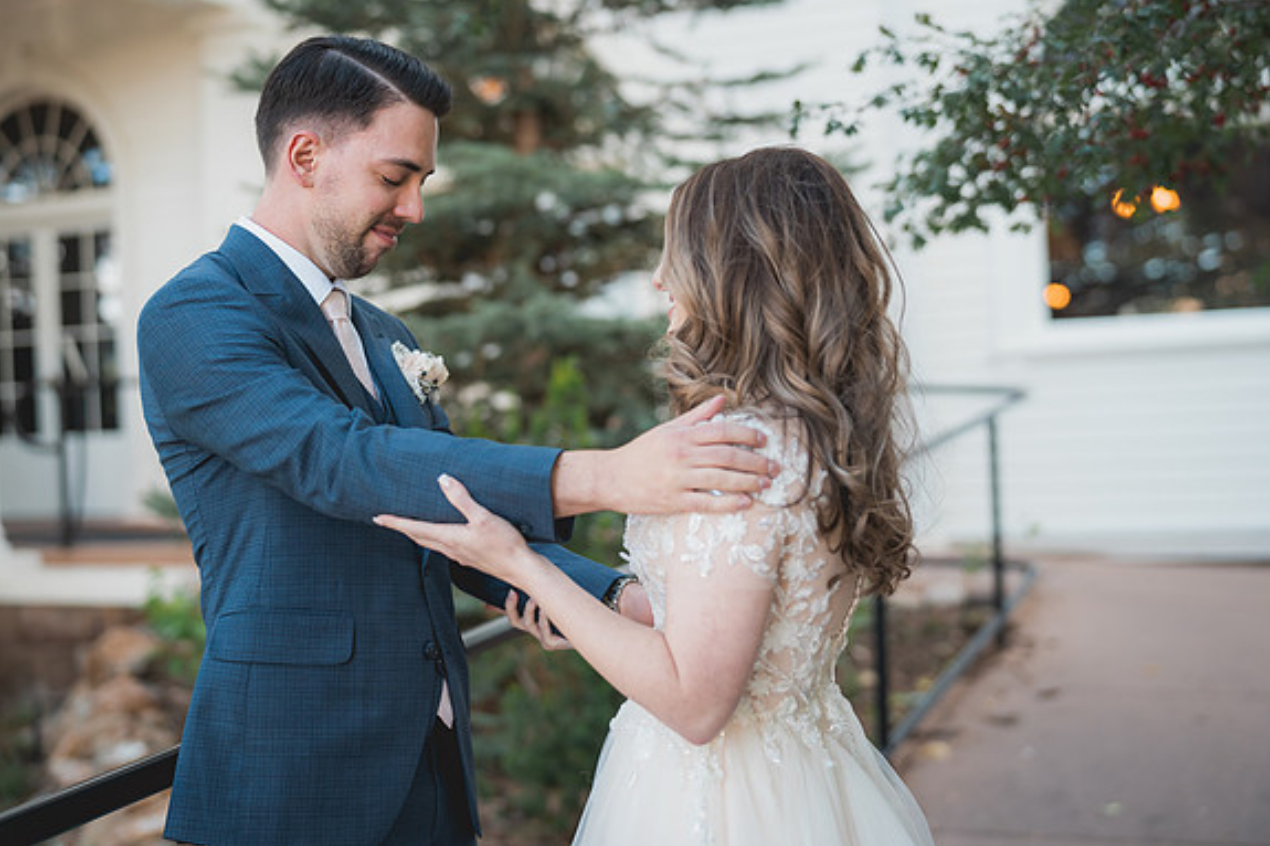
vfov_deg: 25.0
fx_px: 1904
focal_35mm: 54
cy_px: 421
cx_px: 632
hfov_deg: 36.9
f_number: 1.8
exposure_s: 1/800
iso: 400
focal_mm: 50
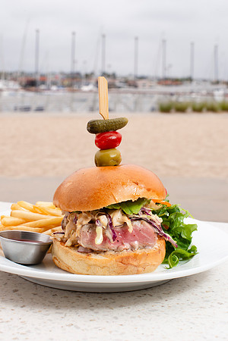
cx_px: 114
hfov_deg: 27.0
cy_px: 170
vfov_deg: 39.6
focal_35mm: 50
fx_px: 475
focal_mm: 50
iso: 200
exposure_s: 1/250
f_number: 10
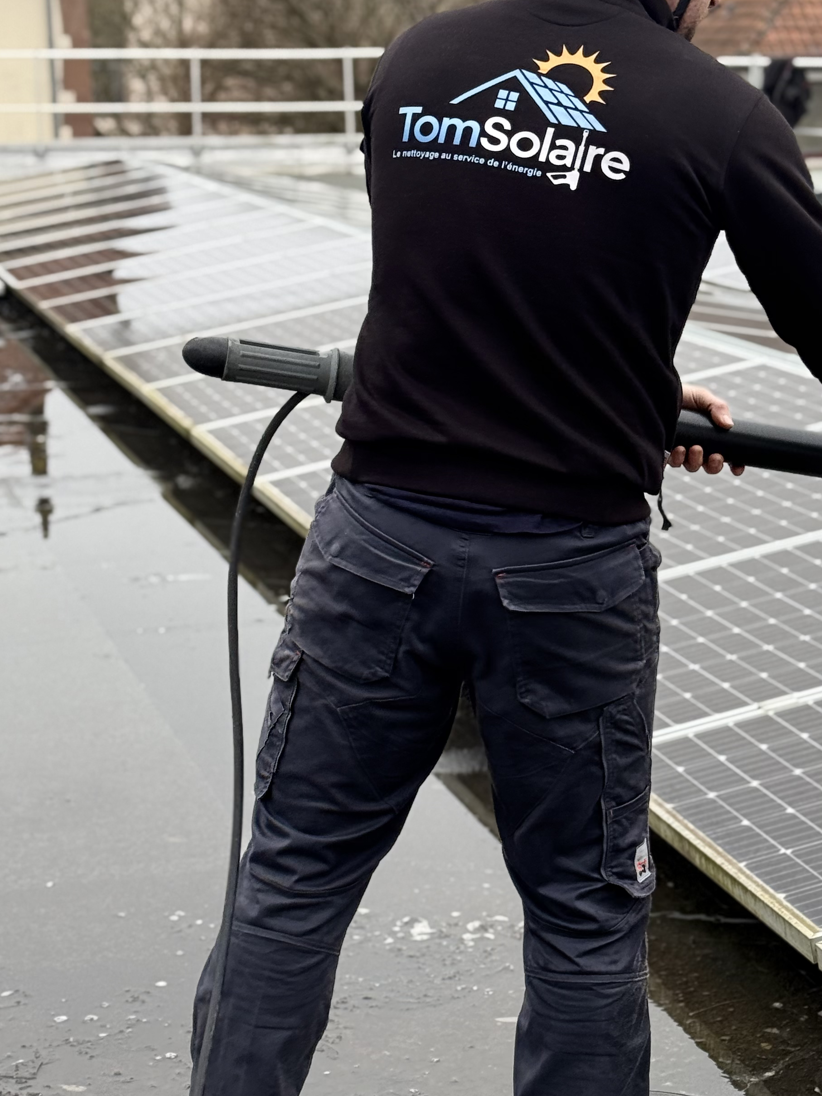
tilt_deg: -11.0
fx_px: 2533
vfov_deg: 24.4
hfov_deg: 18.4
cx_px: 518
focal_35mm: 80
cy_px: 555
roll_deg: +0.4
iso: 100
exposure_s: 1/231
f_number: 1.78
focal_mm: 6.76
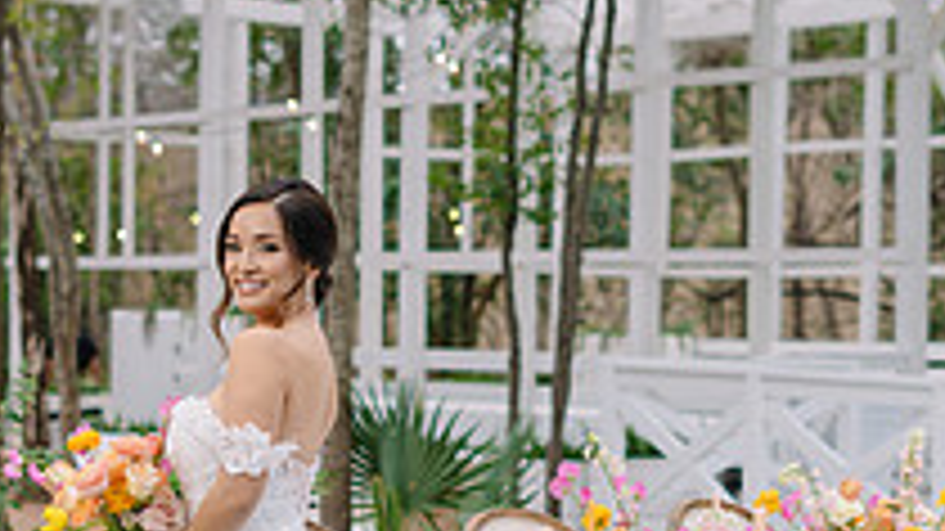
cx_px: 410
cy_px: 630
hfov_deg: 19.1
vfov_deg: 10.6
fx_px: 2806
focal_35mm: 112
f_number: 2.5
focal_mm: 50
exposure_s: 1/200
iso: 80
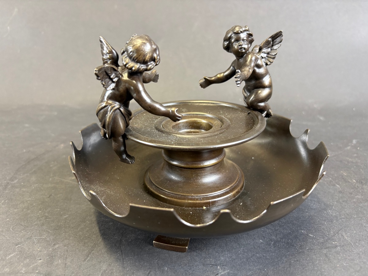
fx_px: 276
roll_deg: +1.7
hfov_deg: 67.3
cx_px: 184
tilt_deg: -22.5
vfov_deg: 53.1
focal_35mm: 26
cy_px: 138
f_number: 1.6
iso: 200
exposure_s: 1/50
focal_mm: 5.96
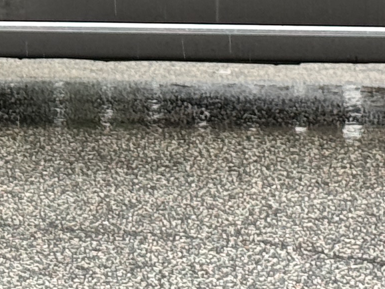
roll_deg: -0.9
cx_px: -4
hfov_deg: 7.9
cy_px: -271
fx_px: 2791
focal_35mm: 251
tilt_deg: +2.9
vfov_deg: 5.8
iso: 64
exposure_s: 1/294
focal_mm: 6.76
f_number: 1.78
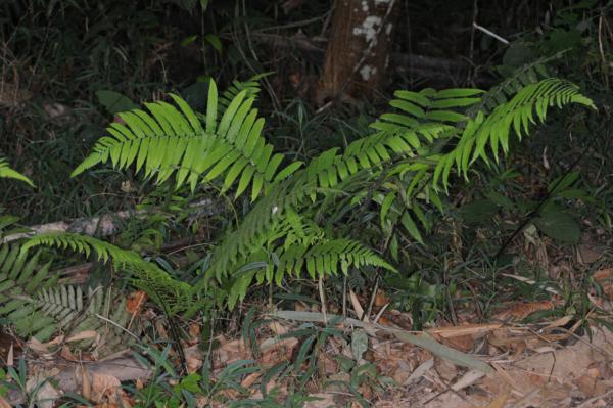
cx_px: 306
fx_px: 1531
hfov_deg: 22.6
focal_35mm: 90
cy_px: 204
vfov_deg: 15.2
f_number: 5
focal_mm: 60
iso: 200
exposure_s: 1/60
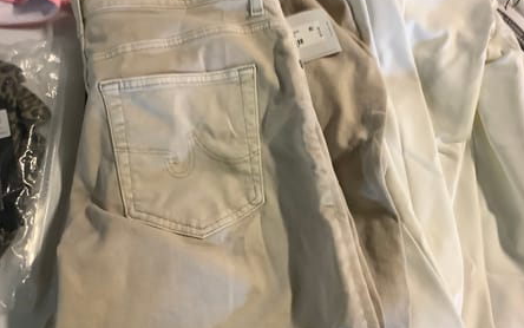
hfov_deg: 52.7
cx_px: 256
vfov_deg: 34.5
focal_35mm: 37
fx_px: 529
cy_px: 175
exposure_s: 1/50
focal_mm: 3.3
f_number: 2.4
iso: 250
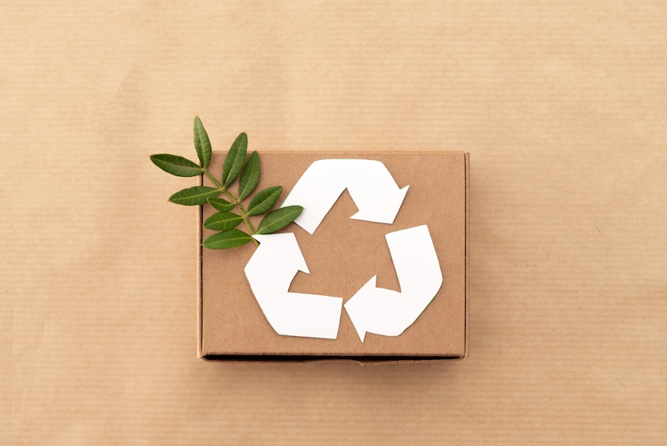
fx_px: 1483
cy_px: 227
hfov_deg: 25.3
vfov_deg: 17.1
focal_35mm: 80
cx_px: 315
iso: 400
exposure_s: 1/125
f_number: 4.5
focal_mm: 70
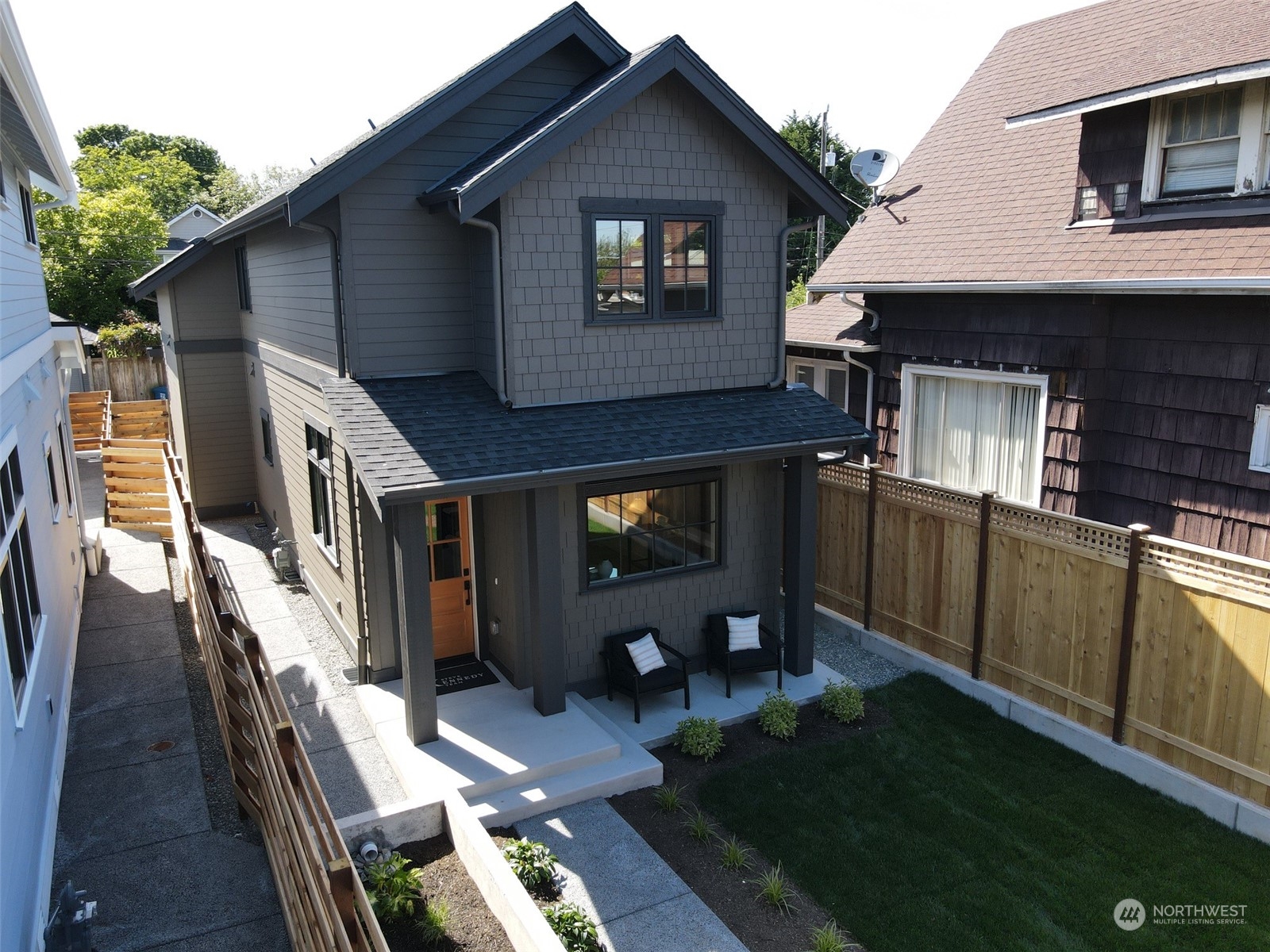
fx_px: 881
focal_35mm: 24
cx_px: 635
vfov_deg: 56.8
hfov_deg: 71.6
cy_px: 476
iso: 100
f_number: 2.8
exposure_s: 1/160
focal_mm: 4.5
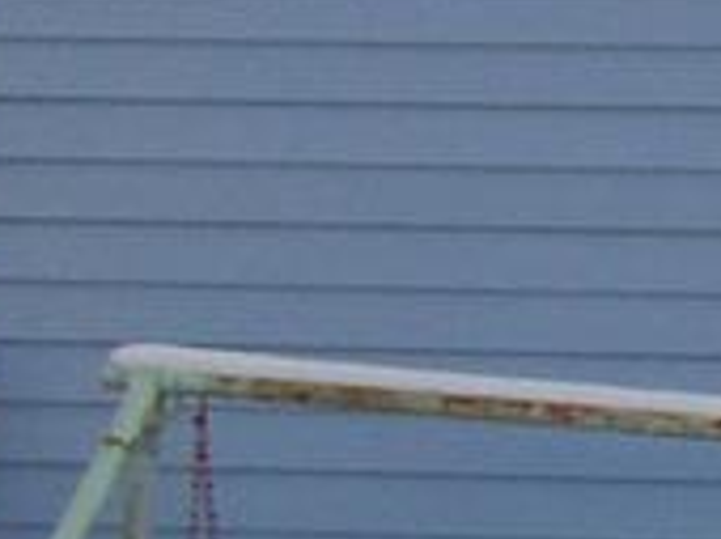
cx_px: 1637
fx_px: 3141
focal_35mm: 151
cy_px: 314
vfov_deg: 9.8
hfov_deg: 11.3
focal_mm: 4.5
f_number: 3
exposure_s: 1/30
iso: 100
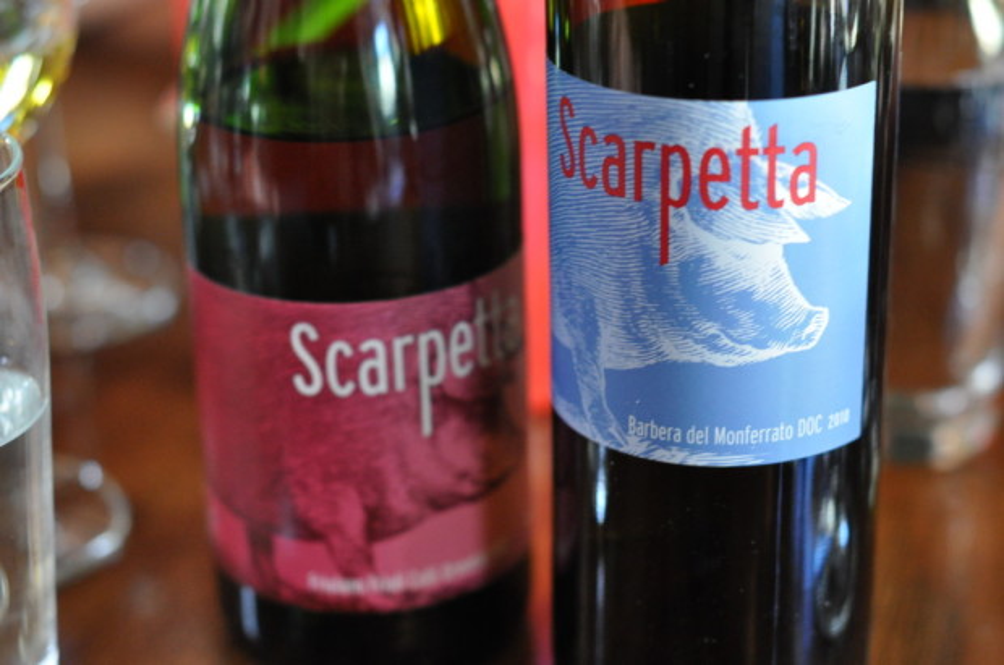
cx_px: 502
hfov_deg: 27.0
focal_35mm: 75
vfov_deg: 18.1
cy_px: 332
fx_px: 2088
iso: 1600
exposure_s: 1/30
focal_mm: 50
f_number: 2.8
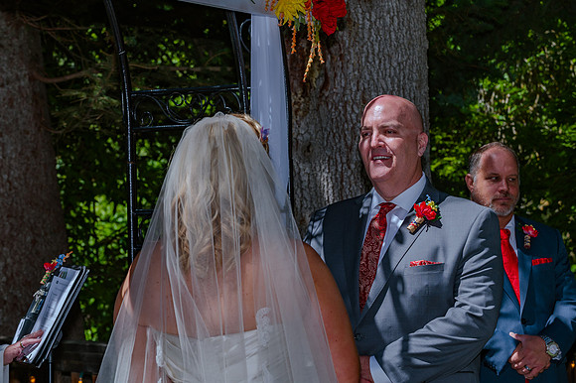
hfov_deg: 20.2
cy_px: 184
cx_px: 273
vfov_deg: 13.5
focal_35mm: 101
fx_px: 1617
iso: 200
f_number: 7.1
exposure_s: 1/800
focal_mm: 95
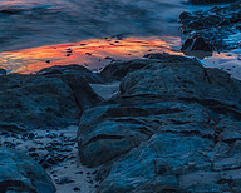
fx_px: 643
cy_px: -47
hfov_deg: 21.2
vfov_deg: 16.3
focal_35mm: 90
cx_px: 89
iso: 160
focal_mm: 31
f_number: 7.1
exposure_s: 1.6
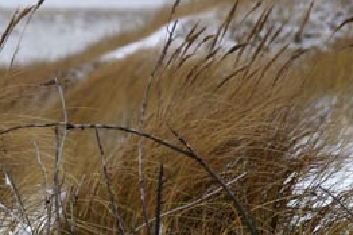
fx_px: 5416
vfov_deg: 2.5
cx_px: -32
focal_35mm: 553
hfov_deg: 3.7
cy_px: 271
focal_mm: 137.5
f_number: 8
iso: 400
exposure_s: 1/200
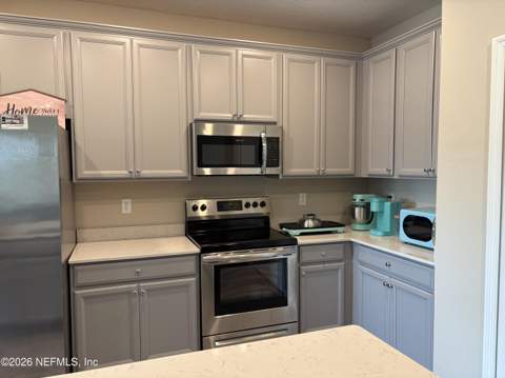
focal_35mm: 26
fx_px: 379
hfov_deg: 67.4
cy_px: 189
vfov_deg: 53.0
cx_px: 252
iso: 125
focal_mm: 5.96
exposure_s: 1/60
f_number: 1.6
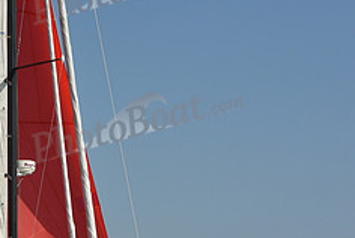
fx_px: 1698
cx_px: -45
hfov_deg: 11.7
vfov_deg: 8.0
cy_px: 224
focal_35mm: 172
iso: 250
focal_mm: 70
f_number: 9
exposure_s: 1/1250
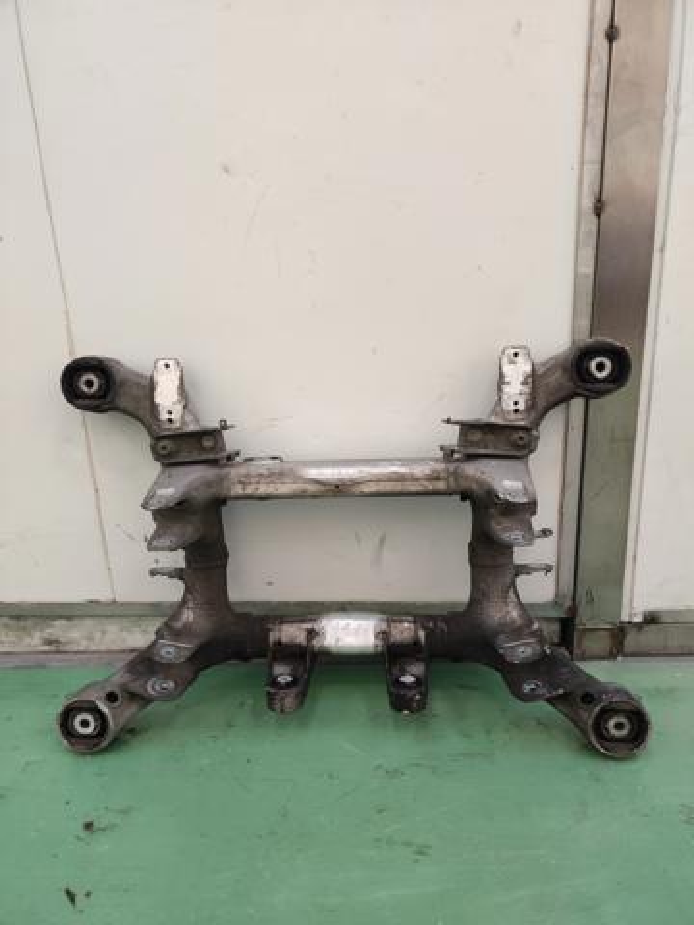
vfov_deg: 69.4
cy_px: 462
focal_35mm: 25
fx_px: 668
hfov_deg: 54.9
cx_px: 347
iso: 476
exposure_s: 1/50
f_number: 1.79
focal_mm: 4.7
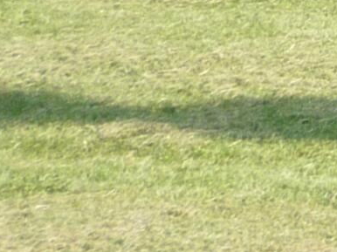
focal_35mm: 249
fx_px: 2423
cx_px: 888
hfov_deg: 7.3
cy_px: -276
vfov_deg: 5.8
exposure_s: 1/160
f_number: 4
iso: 100
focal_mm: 5.2
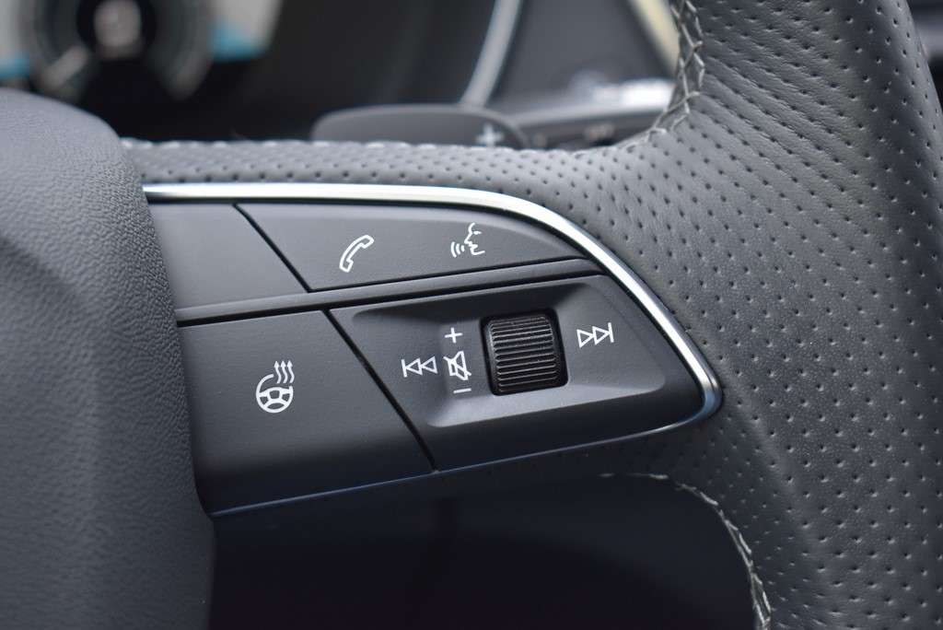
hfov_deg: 28.1
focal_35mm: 72
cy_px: 315
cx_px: 472
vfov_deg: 19.0
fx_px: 1887
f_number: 5.3
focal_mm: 48
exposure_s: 1/60
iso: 900
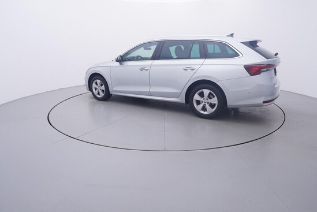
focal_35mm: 22
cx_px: 158
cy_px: 106
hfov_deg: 77.3
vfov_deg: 56.2
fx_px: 198
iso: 200
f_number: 5
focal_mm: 15
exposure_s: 1/80
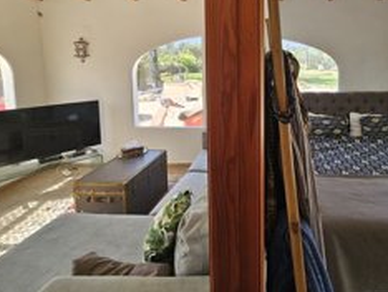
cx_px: 262
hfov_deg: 78.7
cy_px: 81
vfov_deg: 63.1
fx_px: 224
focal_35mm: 20
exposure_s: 1/279
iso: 64
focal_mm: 2.2
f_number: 2.2
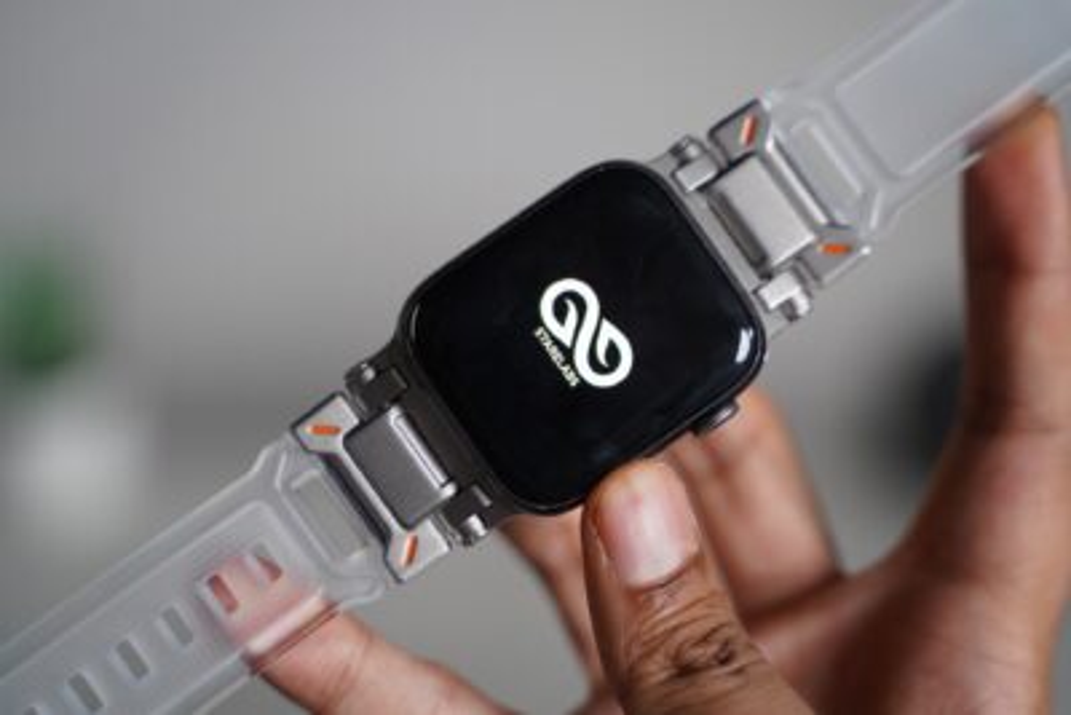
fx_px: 1994
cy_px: 358
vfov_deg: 20.3
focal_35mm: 67
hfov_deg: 30.1
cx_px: 536
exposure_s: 1/200
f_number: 3.5
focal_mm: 67
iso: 1600
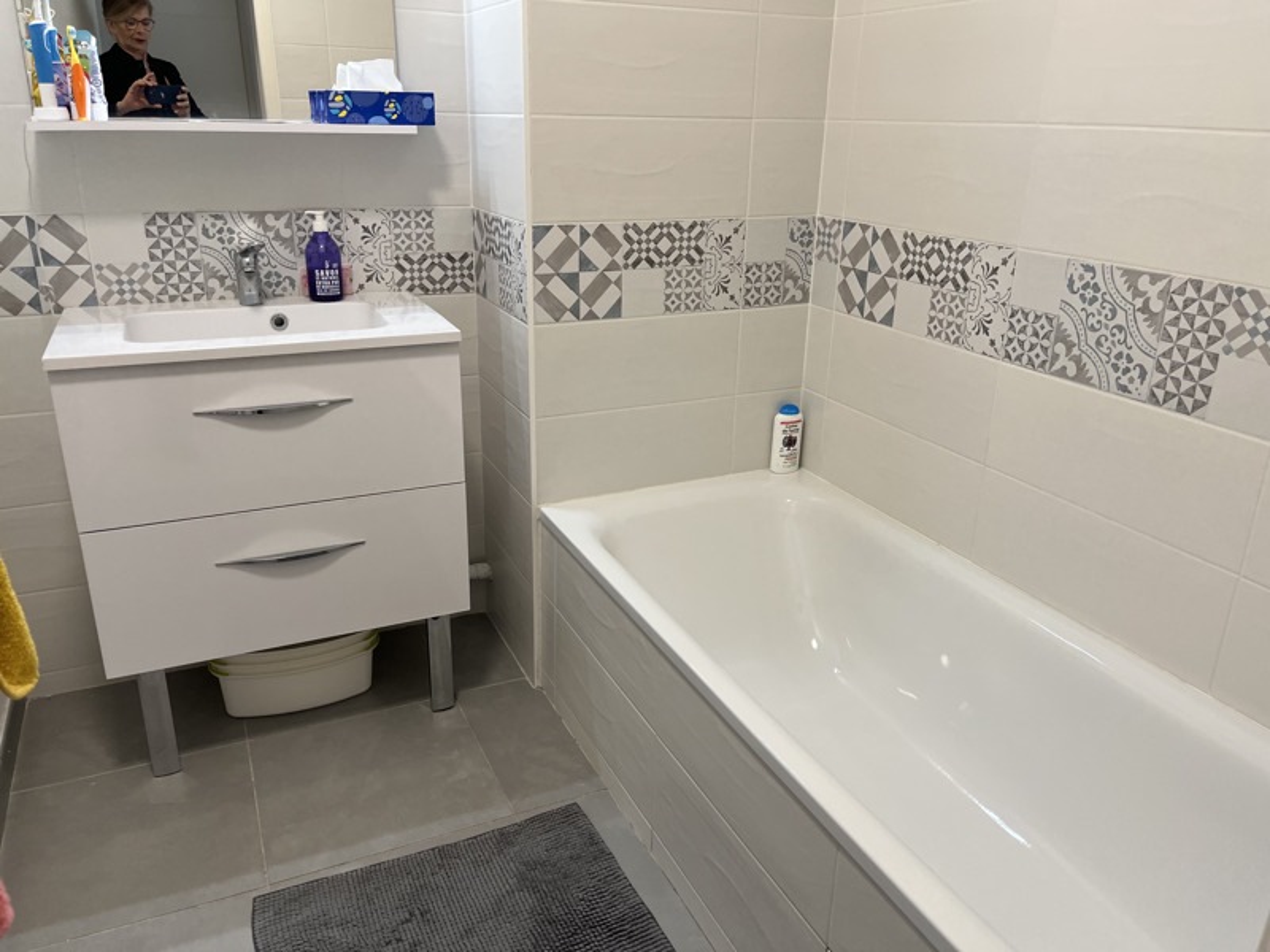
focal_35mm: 26
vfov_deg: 53.1
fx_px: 954
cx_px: 635
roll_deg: -0.7
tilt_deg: -19.7
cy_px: 476
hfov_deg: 67.3
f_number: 1.6
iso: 80
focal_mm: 5.1
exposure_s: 1/100
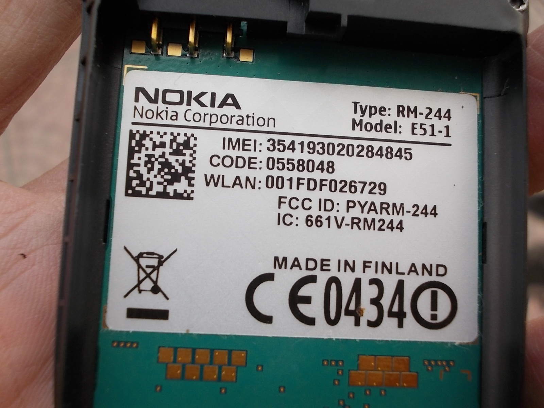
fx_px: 676
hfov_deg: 43.9
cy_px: 204
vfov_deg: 33.6
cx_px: 272
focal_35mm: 43
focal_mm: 6.1
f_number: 3.3
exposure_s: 1/200
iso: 80
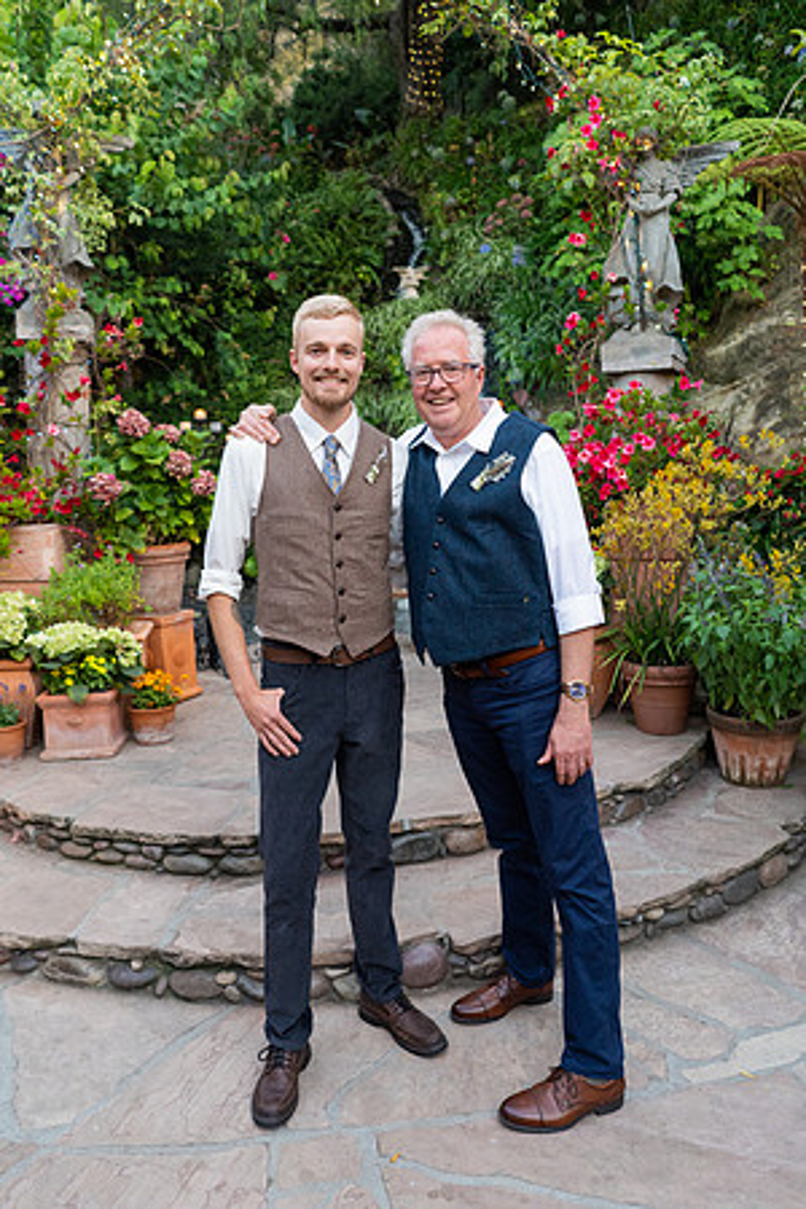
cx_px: 403
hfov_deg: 46.4
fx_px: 940
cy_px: 604
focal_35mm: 28
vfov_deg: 65.5
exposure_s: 1/250
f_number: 3.2
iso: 500
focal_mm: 28
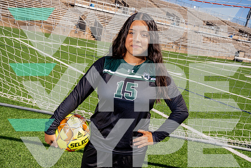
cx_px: 125
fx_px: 265
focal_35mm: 38
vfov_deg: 35.1
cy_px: 88
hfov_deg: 50.7
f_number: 8
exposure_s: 1/250
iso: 100
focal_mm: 36
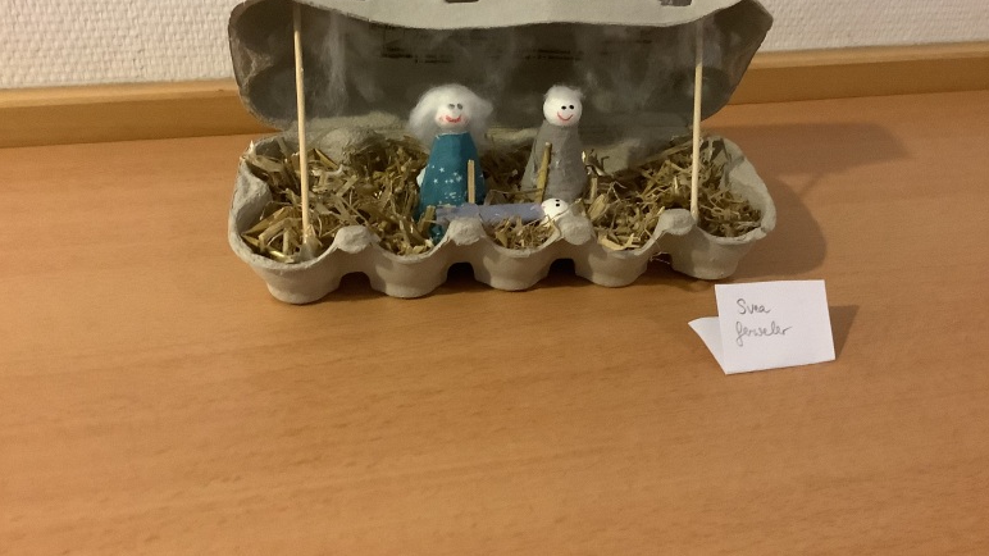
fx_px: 918
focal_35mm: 35
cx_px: 480
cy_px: 184
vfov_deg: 33.4
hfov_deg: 56.6
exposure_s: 1/25
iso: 500
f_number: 2.4
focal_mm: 3.3
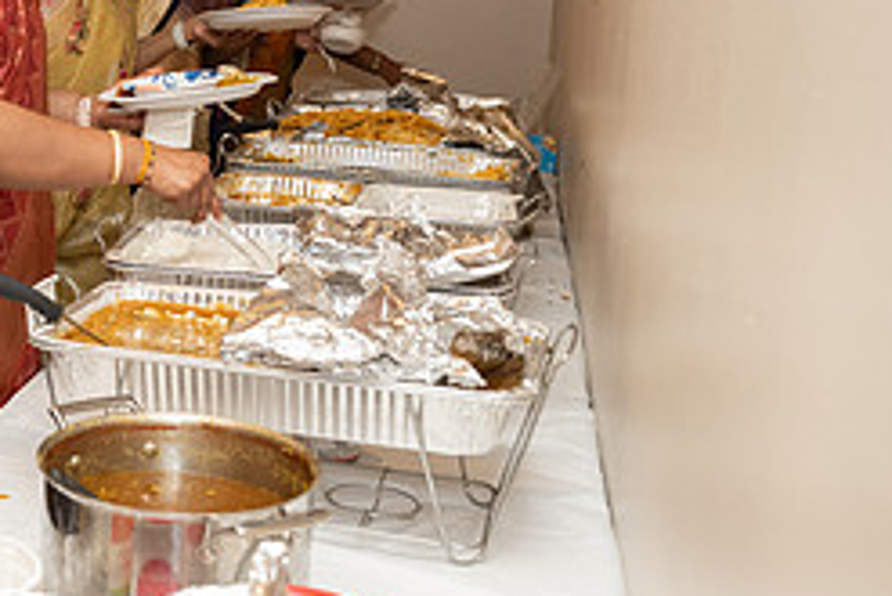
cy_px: 219
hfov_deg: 28.8
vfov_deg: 21.2
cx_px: -58
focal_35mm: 64
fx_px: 1587
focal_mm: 24
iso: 1000
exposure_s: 1/160
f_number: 3.5
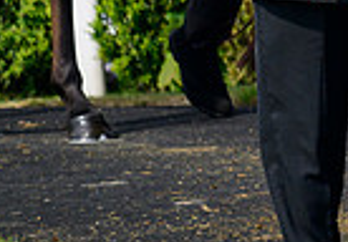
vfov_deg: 1.2
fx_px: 11943
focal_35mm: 1219
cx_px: 919
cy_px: -282
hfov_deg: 1.7
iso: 400
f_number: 5.6
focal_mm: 230
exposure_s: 1/1600
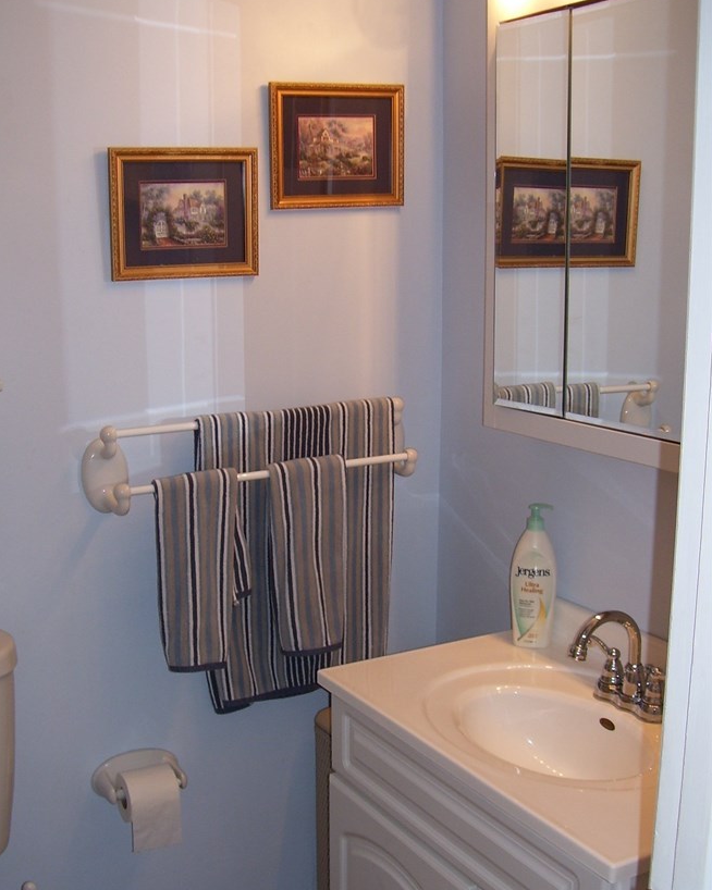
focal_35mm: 44
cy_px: 472
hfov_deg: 34.1
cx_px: 295
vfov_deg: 42.0
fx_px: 1159
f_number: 2.7
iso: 80
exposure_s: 1/60
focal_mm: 6
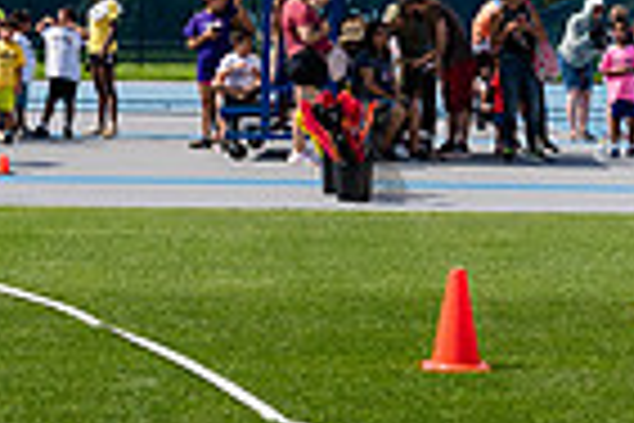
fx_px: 2906
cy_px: 124
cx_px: 378
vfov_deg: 8.3
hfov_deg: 12.4
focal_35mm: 165
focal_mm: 40
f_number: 5.6
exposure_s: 1/1600
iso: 400
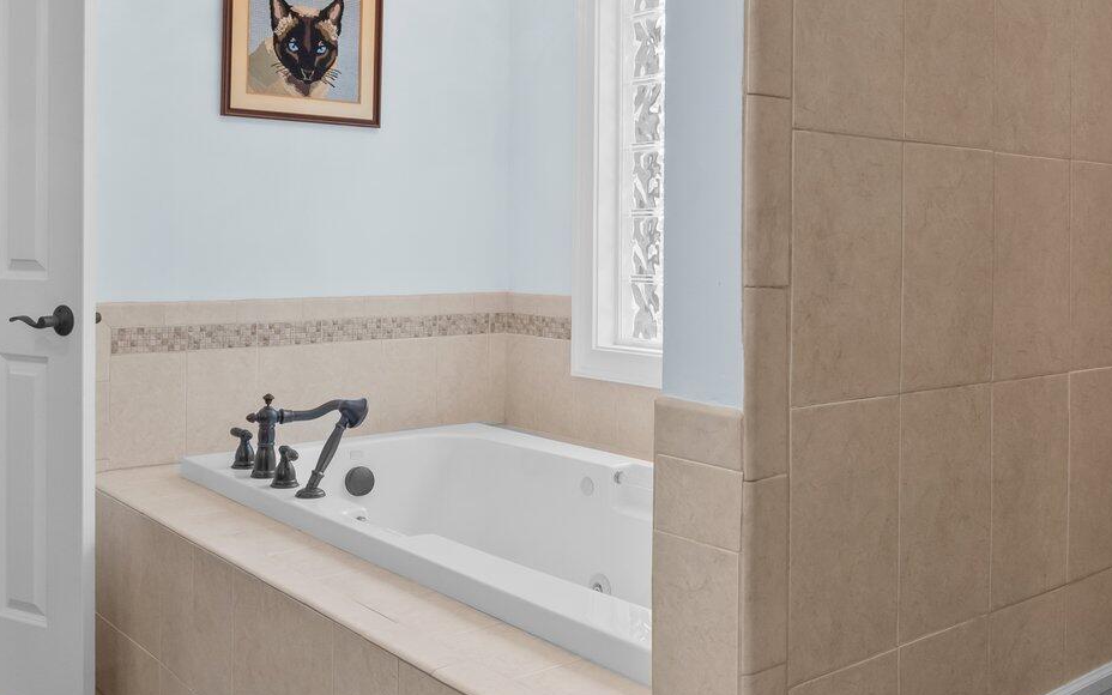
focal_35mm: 36
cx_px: 591
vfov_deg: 35.1
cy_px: 241
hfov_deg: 54.0
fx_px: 1091
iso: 400
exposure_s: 1/15
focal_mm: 16
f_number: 8
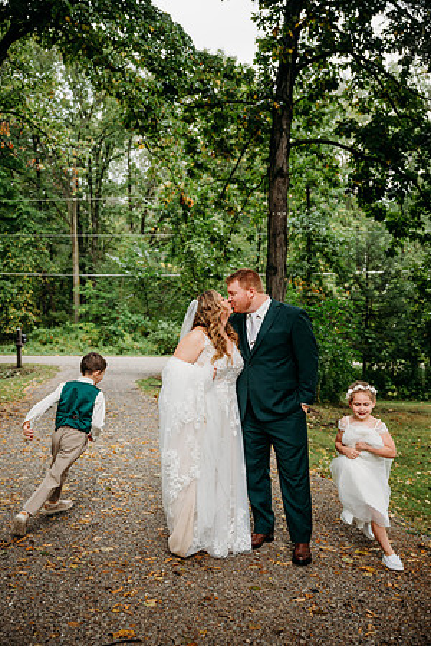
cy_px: 323
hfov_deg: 36.9
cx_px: 216
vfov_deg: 53.1
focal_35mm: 36
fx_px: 646
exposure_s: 1/500
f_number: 3.2
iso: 200
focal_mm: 36
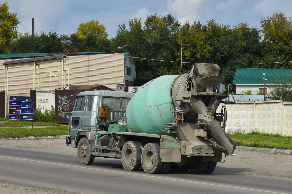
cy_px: 97
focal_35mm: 82
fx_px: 669
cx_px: 146
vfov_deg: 16.6
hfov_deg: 24.6
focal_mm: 55
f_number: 7.1
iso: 200
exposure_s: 1/1250
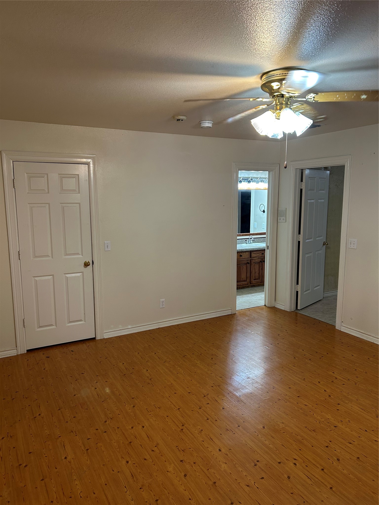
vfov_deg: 67.3
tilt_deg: -8.8
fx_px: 380
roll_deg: +0.3
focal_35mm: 26
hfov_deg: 53.1
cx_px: 190
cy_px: 252
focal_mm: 5.7
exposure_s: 1/60
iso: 125
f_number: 1.5
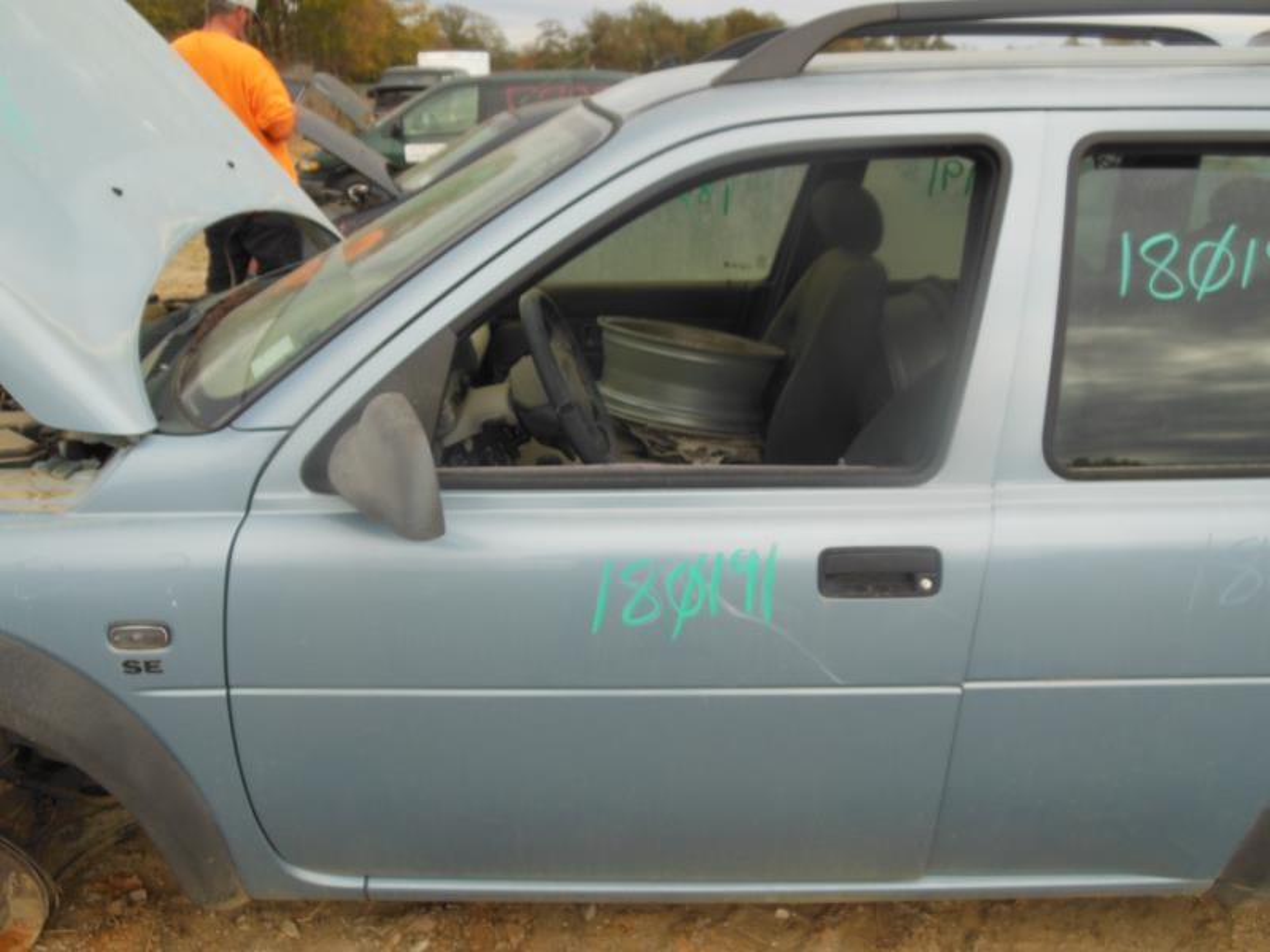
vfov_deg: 48.2
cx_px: 635
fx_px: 1064
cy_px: 476
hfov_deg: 61.7
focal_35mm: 29
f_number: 3.3
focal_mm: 5.2
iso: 125
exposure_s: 1/400
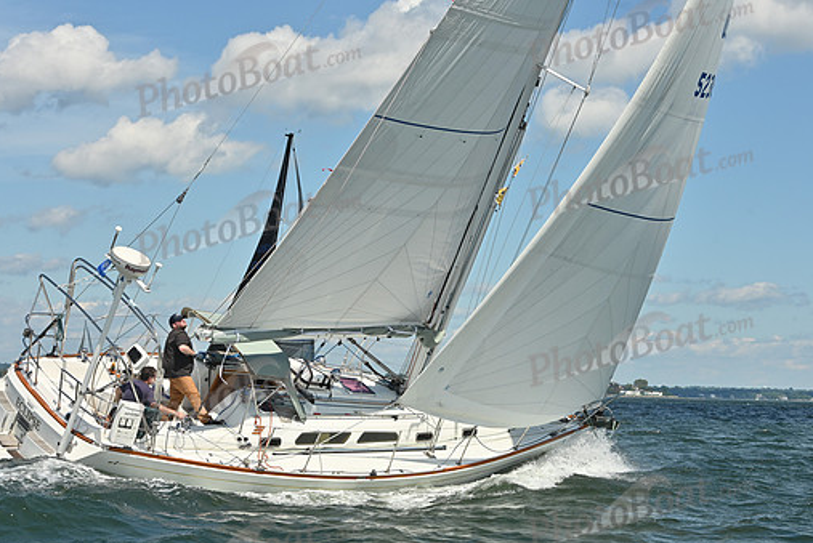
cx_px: 446
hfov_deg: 25.3
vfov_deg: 17.1
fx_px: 1808
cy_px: 284
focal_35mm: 80
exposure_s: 1/1250
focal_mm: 70
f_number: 9
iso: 250
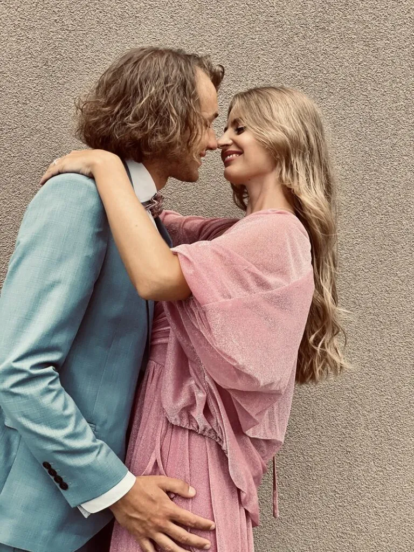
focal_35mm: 52
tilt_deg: -3.0
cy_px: 276
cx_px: 207
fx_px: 829
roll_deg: -0.5
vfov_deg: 36.8
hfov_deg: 28.0
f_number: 2
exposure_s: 1/329
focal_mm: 6
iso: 32
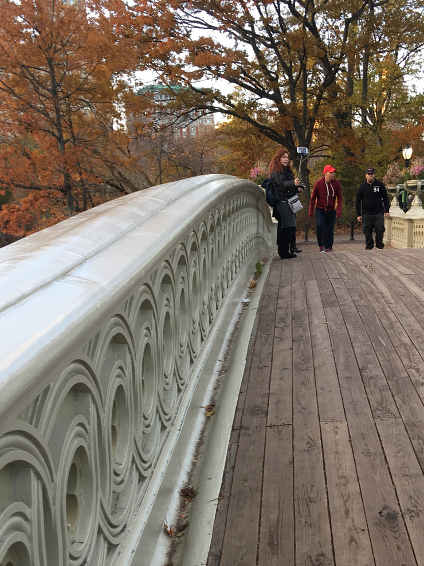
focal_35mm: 47
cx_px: 268
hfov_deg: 30.7
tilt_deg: -15.7
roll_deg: +1.6
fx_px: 768
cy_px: 434
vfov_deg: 39.2
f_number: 2.2
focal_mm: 4.15
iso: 32
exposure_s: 1/60
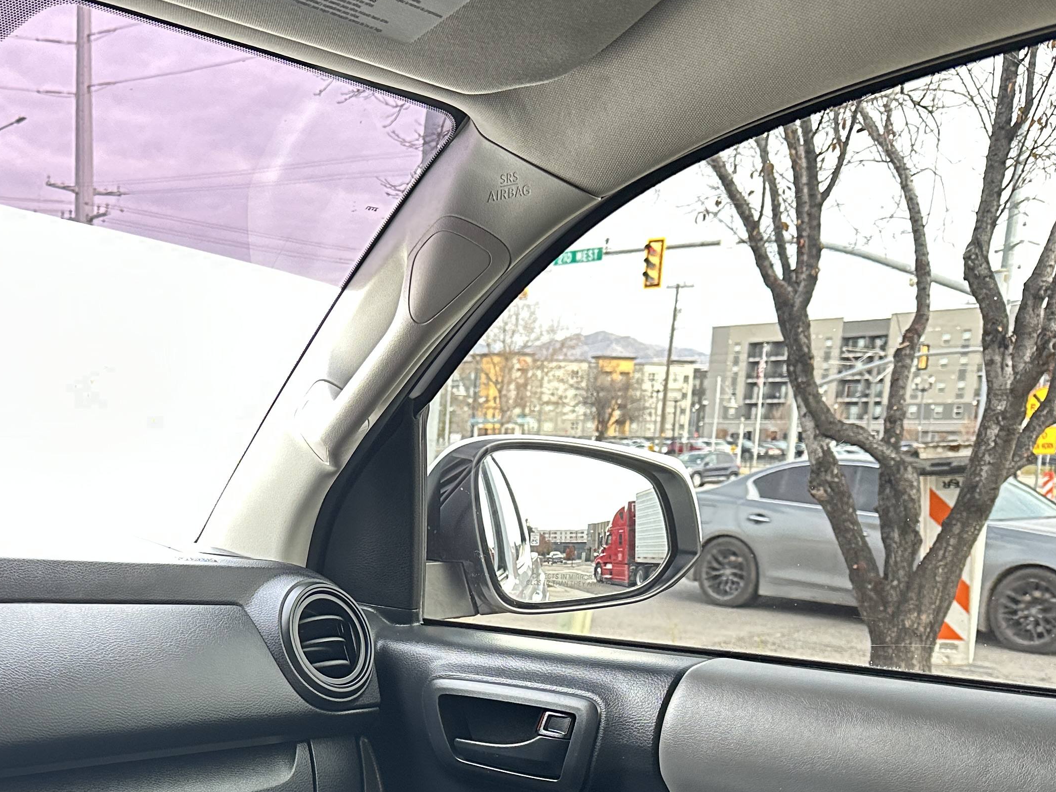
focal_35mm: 46
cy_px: 721
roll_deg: -0.6
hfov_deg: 39.3
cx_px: 179
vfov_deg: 30.1
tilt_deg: -9.9
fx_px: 1403
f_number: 1.78
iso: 400
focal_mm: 6.86
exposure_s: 1/60
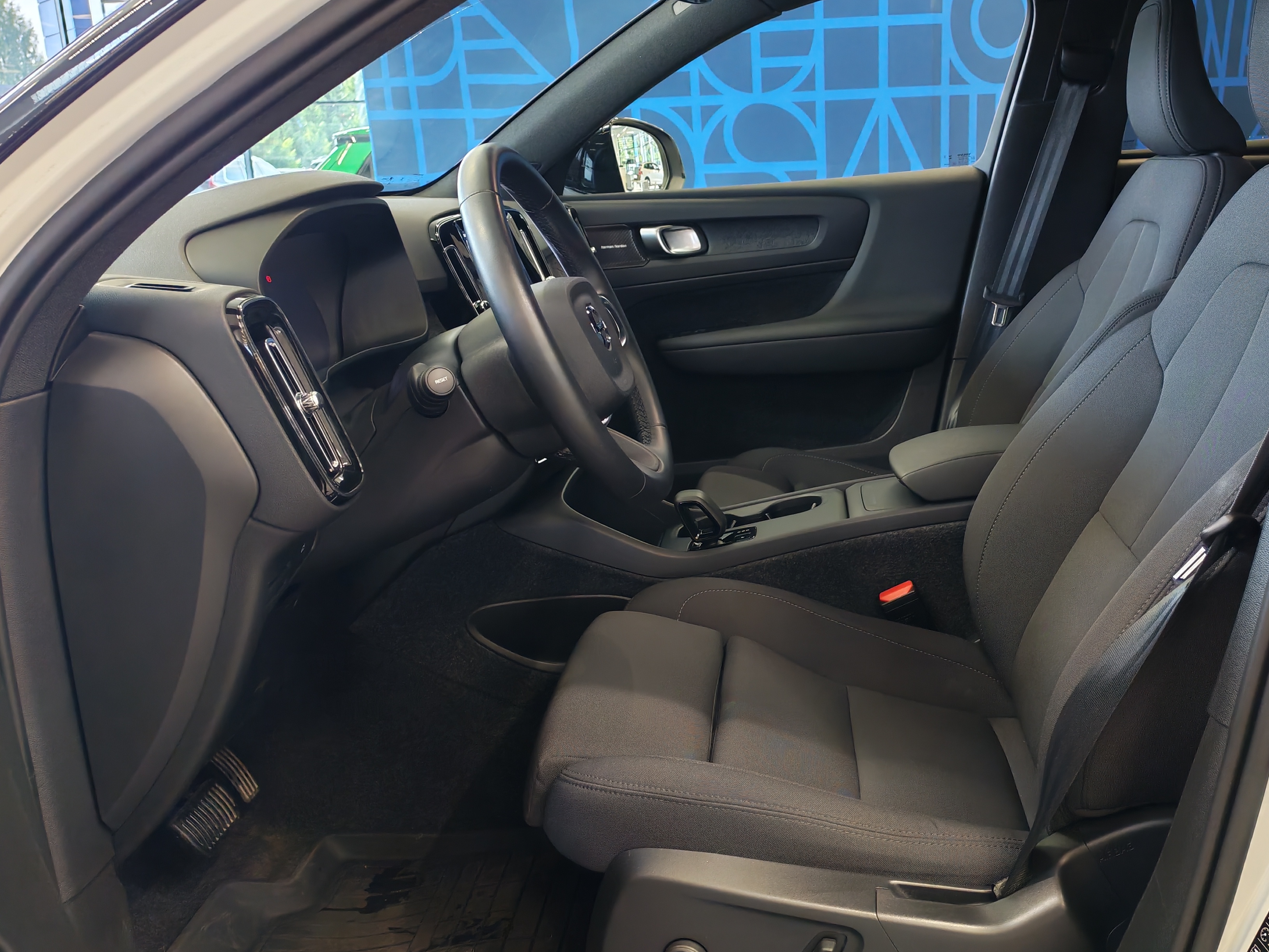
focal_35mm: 34
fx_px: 1246
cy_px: 469
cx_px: 742
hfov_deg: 53.7
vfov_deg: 41.8
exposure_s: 1/100
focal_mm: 6.12
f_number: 1.9
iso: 400
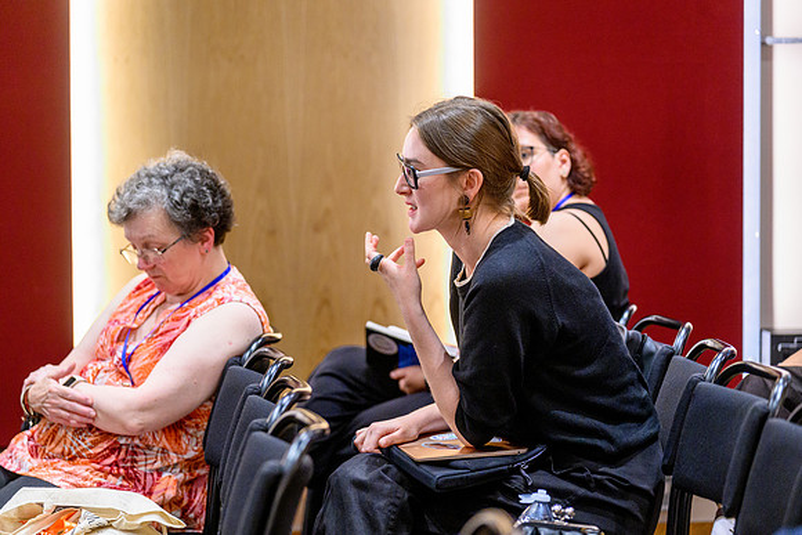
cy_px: 268
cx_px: 401
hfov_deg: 19.7
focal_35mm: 104
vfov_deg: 13.2
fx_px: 2314
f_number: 2.7
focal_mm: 103
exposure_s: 1/125
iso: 4500
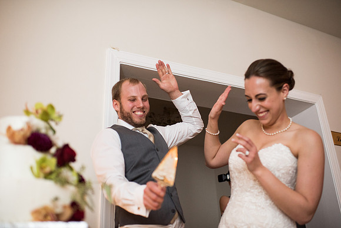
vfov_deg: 37.9
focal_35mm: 35
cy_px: 114
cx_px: 170
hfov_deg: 54.4
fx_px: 332
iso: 1000
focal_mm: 35
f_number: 2
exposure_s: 1/200
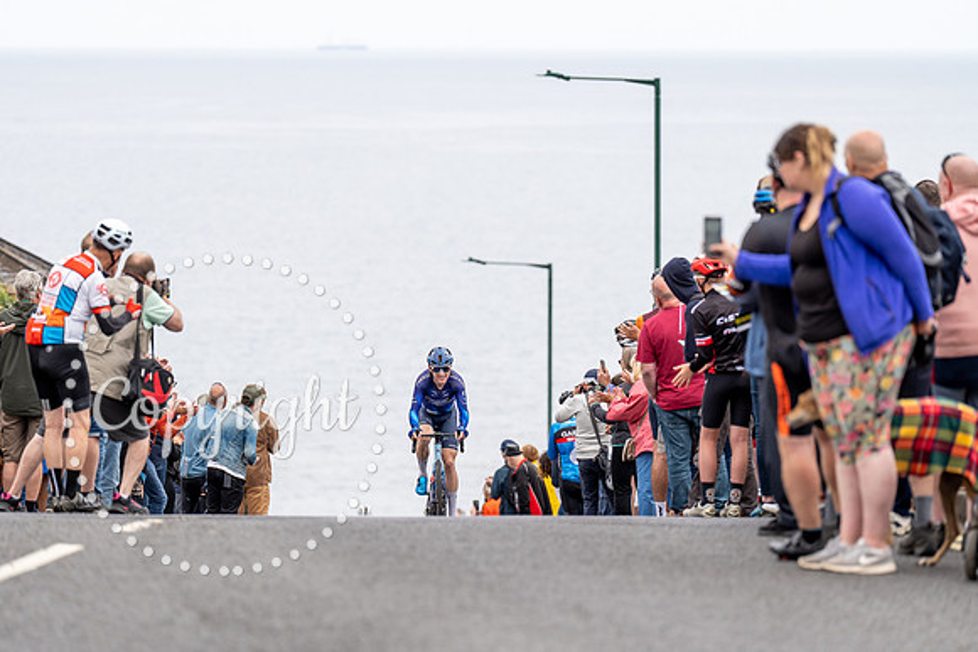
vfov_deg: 7.1
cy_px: 326
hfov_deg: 10.6
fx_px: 5271
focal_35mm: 194
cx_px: 489
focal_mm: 194
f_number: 3.5
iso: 320
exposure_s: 1/1000
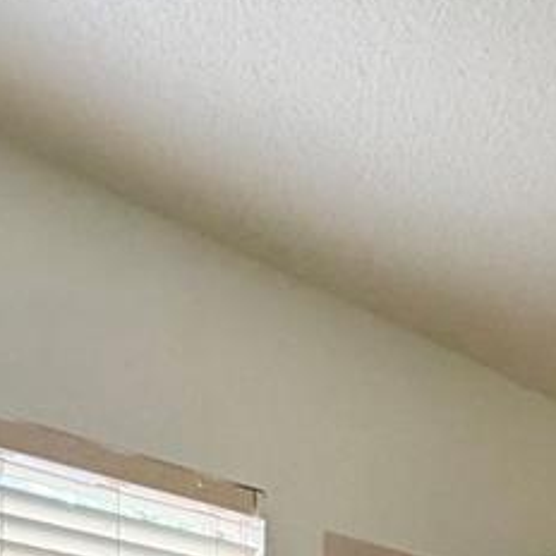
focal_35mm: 64
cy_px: 961
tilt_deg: -6.8
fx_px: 1163
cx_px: 379
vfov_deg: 20.4
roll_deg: -3.6
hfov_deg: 26.7
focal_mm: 2.22
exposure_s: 1/89
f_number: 2.2
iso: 320
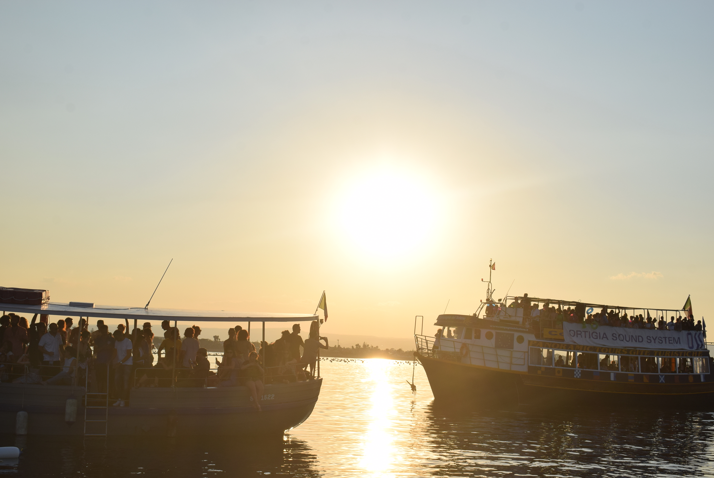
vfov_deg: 25.8
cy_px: 239
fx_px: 1042
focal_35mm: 52
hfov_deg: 37.8
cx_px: 357
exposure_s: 1/640
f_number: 13
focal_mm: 35
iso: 200
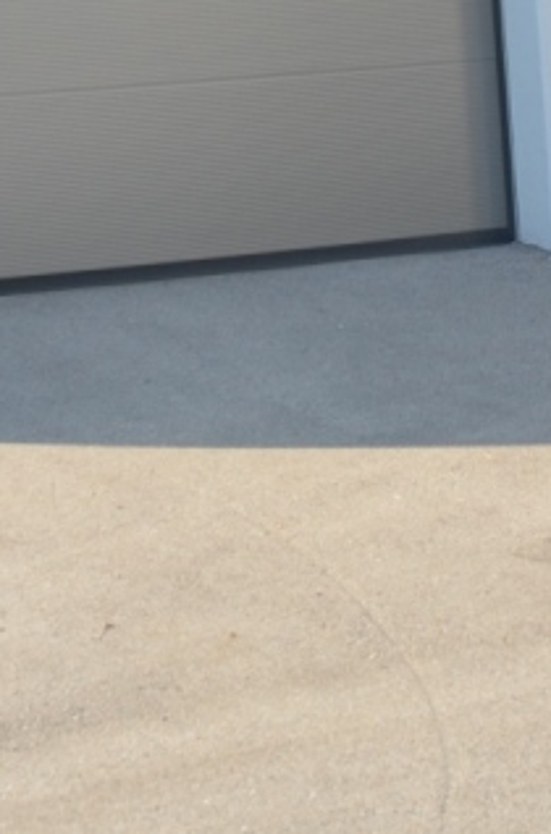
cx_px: -17
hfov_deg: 13.1
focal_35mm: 102
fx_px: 2357
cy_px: -690
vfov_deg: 16.6
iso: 200
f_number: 8
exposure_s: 1/250
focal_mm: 18
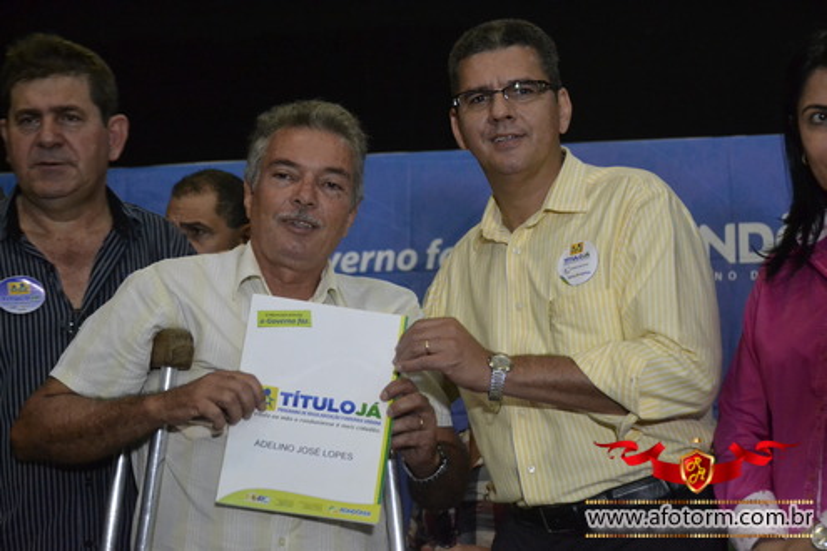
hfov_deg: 23.4
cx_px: 414
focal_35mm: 87
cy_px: 276
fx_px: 1998
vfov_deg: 15.7
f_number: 5
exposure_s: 1/80
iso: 3200
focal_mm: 58
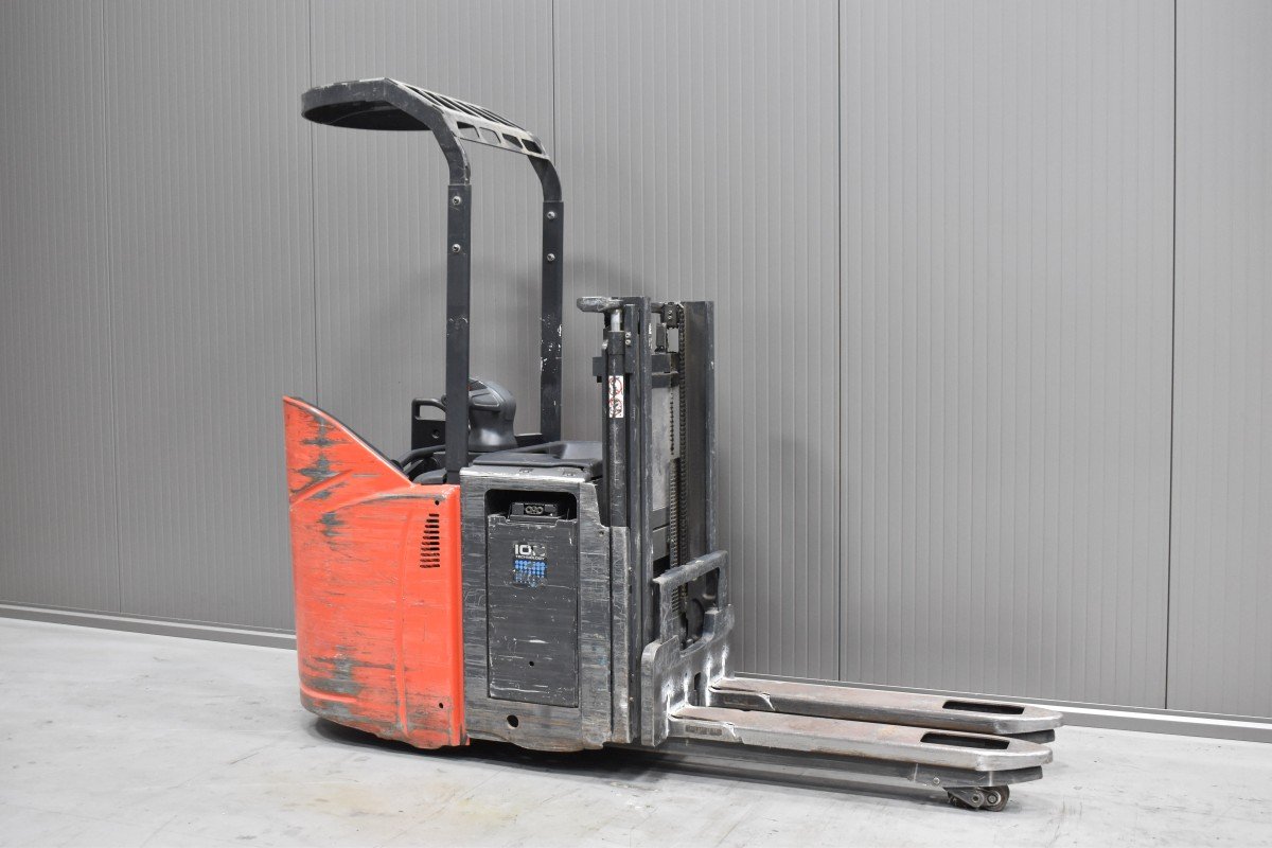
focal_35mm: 38
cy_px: 424
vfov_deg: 35.5
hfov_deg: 51.3
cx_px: 636
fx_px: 1325
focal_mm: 25
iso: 1600
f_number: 5
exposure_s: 1/30
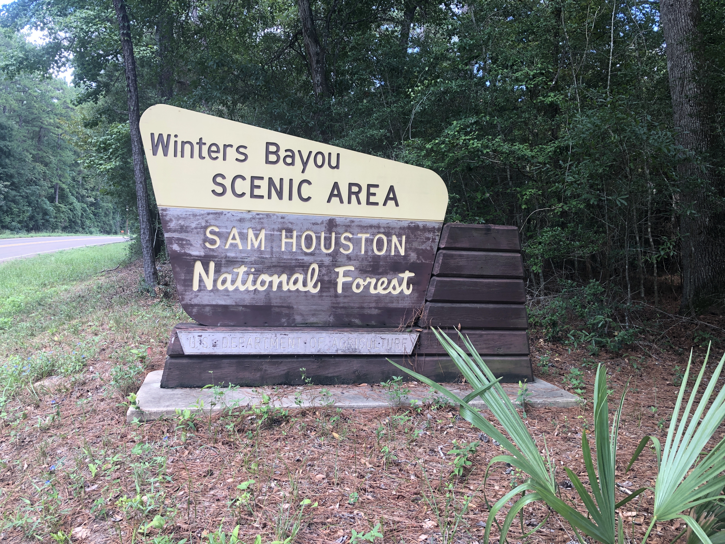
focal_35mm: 28
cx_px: 362
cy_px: 272
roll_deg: -1.9
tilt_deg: -2.6
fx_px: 586
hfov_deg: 63.4
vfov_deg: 49.7
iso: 32
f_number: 1.8
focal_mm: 3.99
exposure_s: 1/120
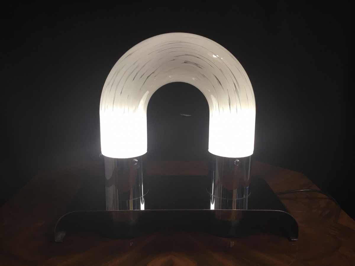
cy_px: 133
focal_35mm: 31
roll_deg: +0.4
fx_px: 318
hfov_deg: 58.4
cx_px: 178
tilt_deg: -13.8
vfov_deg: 45.4
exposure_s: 1/33
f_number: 2.4
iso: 32
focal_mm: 3.3
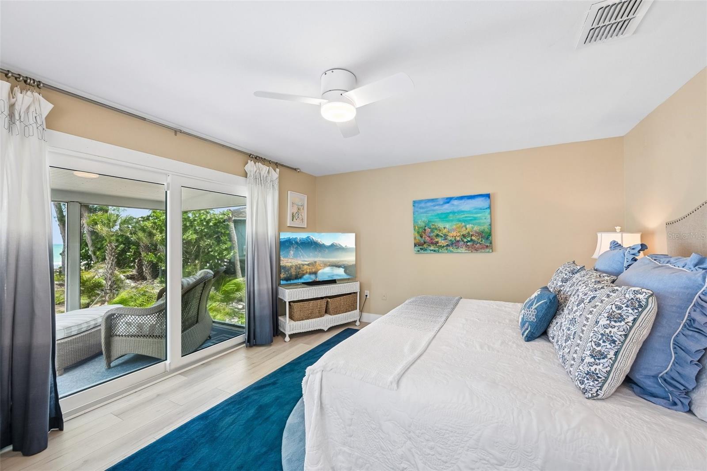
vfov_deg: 81.2
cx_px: 354
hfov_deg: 104.3
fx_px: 275
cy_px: 236
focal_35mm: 14
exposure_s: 1/15
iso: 400
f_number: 8
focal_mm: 14
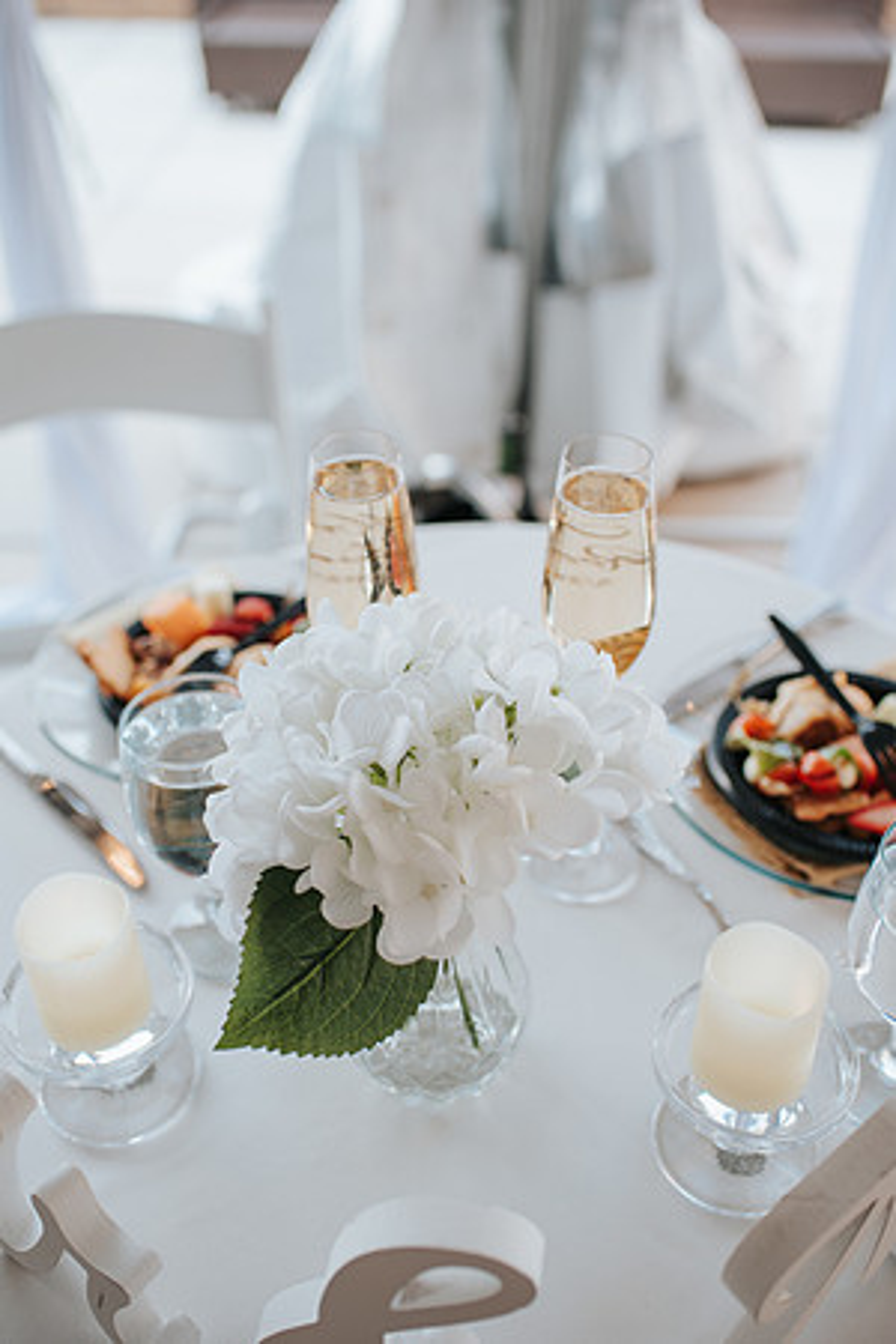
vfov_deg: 54.4
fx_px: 1307
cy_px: 672
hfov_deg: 37.9
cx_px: 448
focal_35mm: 35
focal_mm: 35
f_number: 2.8
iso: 100
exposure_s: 1/200
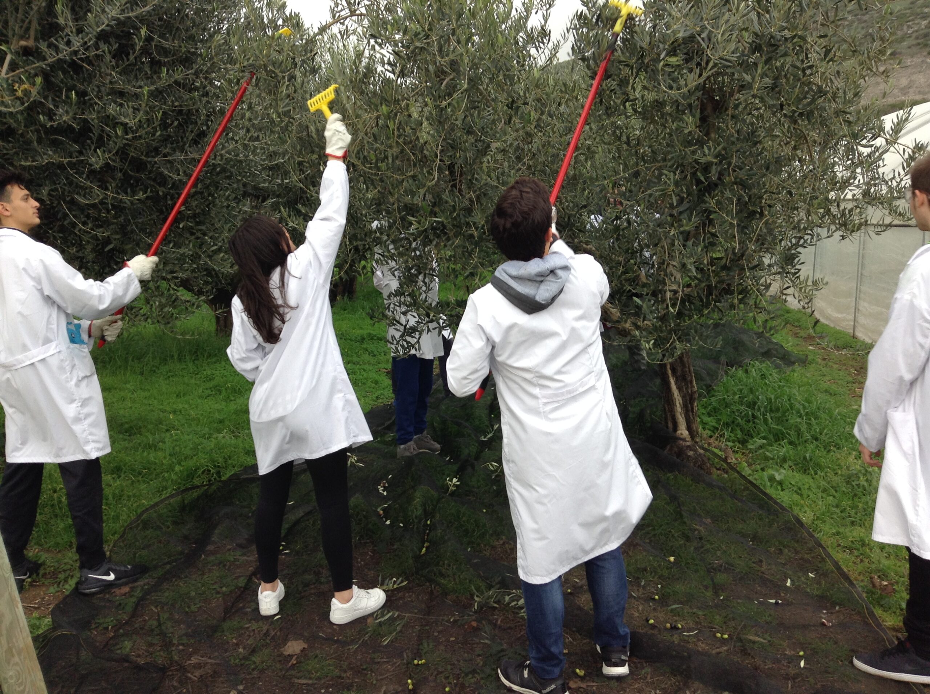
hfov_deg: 55.4
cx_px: 465
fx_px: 885
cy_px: 347
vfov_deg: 42.8
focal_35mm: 33
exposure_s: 1/146
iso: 25
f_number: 2.4
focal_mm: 3.3
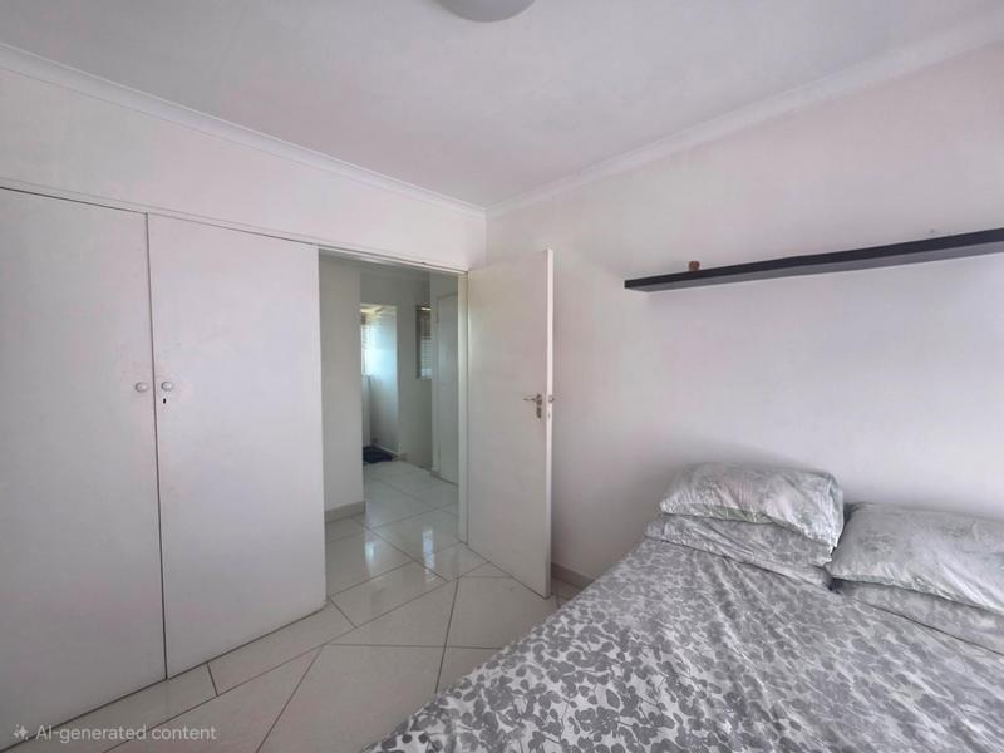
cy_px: 376
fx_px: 377
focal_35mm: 13
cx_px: 502
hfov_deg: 106.2
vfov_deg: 89.9
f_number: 1.9
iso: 200
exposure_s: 1/101
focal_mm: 2.2
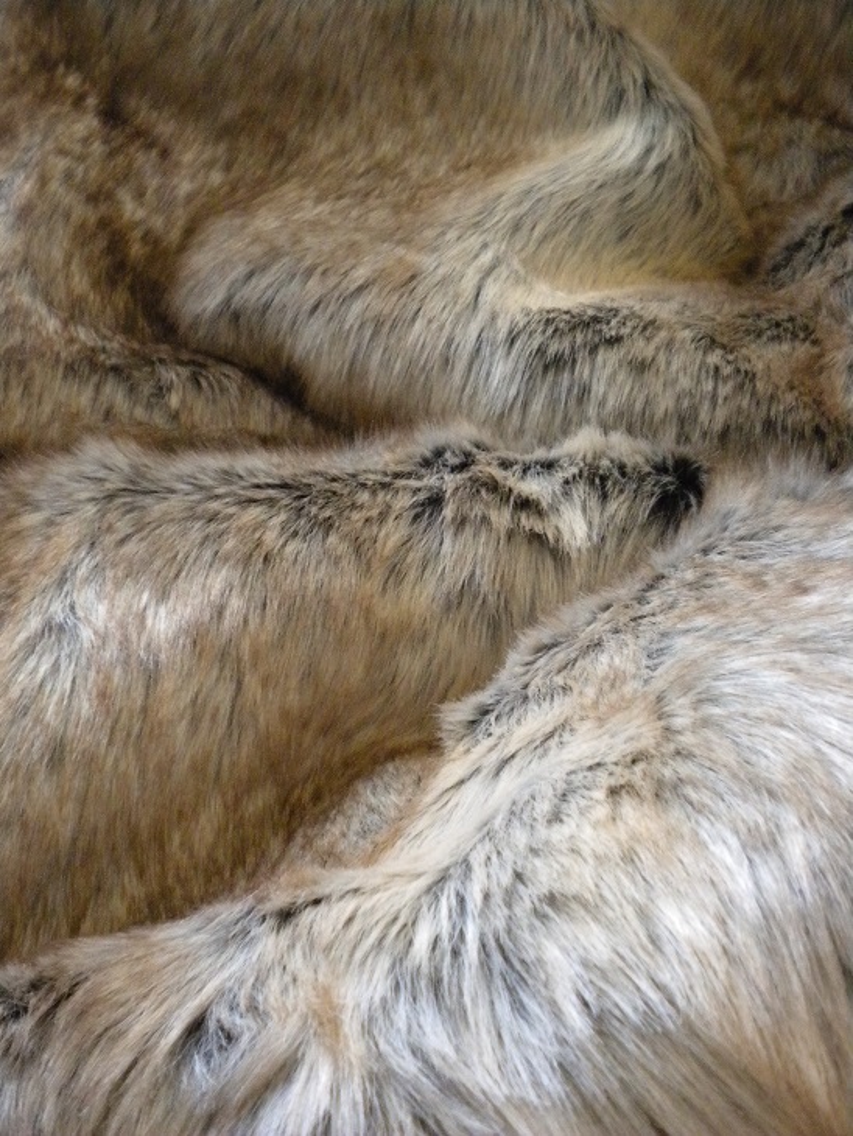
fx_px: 1346
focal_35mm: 41
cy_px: 568
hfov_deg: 35.2
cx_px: 426
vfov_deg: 45.8
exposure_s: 1/38.3
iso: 800
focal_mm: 7.4
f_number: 3.5
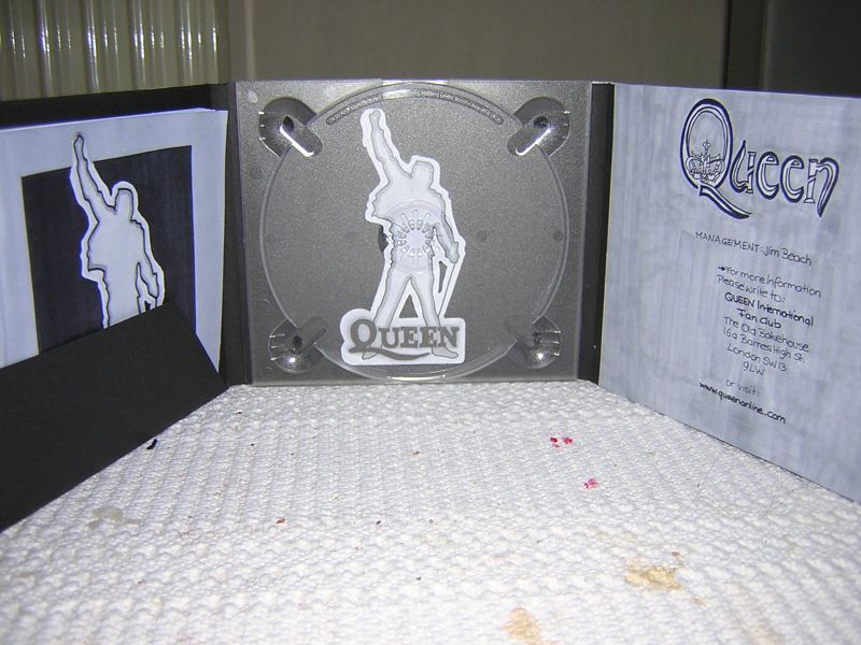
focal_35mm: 36
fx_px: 895
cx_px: 430
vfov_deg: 39.7
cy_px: 322
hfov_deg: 51.4
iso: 100
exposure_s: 1/60.1
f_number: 2.6
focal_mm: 4.7
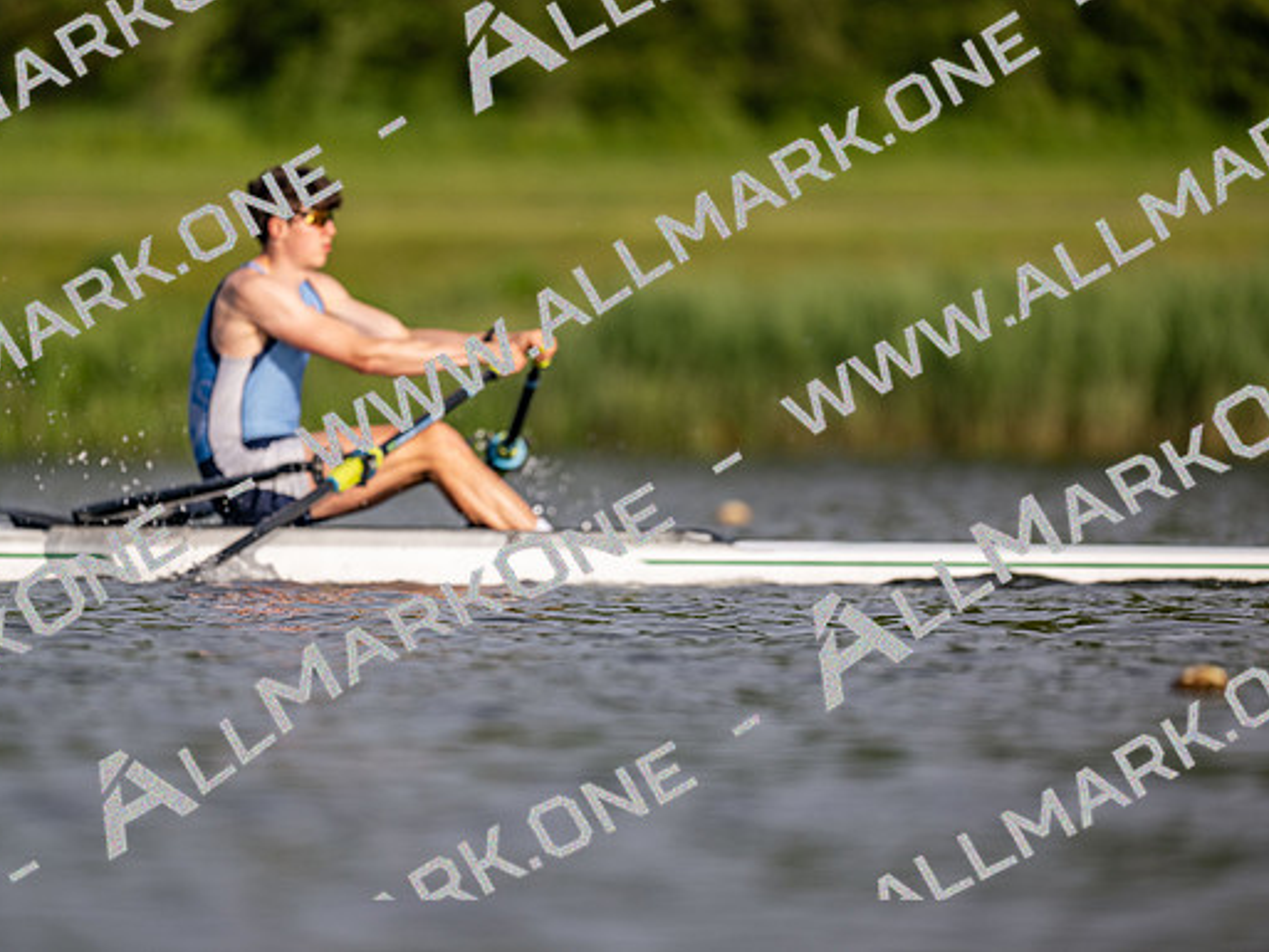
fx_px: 23907
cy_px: 476
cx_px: 601
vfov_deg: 2.3
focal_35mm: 652
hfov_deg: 3.0
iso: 220
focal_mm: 600
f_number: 4
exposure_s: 1/2500
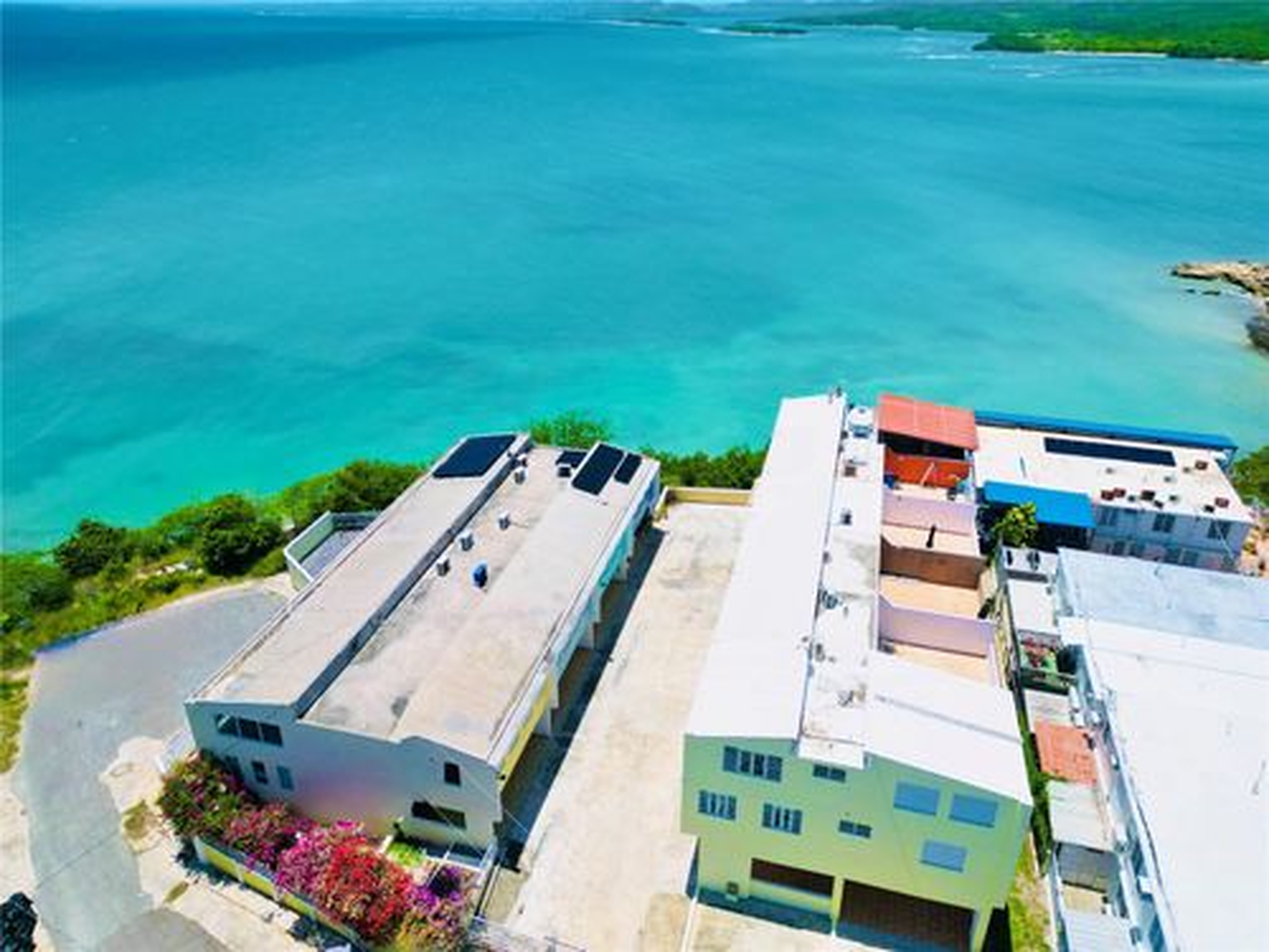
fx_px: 880
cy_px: 476
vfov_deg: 56.8
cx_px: 634
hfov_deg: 71.6
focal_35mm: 24
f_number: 1.7
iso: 200
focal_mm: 6.72
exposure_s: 1/6400
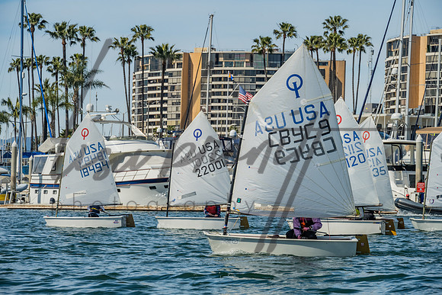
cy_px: 148
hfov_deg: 13.7
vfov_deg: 9.2
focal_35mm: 150
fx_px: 1842
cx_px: 221
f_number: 10
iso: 250
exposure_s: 1/500
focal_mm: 150
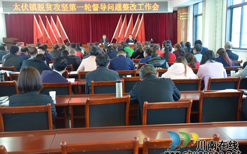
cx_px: 126
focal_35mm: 50
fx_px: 337
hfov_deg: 40.3
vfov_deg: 25.8
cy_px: 83
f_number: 4.2
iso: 1600
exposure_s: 1/20
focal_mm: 32
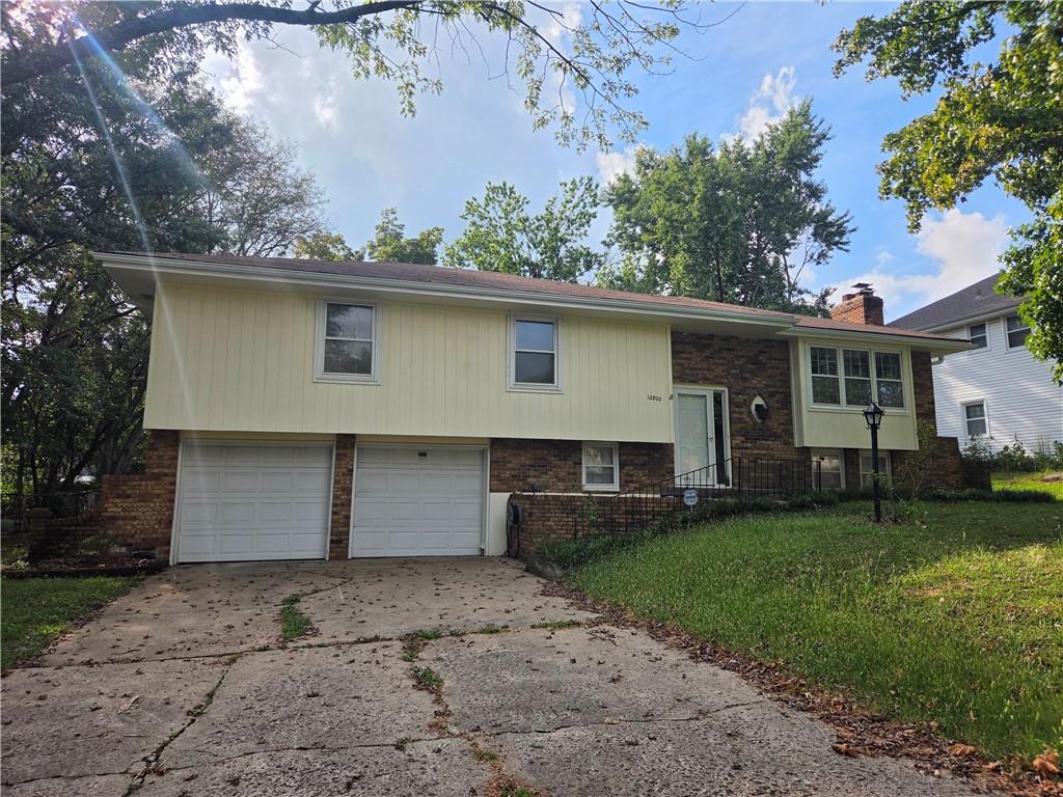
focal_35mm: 23
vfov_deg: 58.9
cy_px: 398
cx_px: 532
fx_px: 706
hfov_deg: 73.9
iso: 80
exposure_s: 1/3788
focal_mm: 5.4
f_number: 1.8
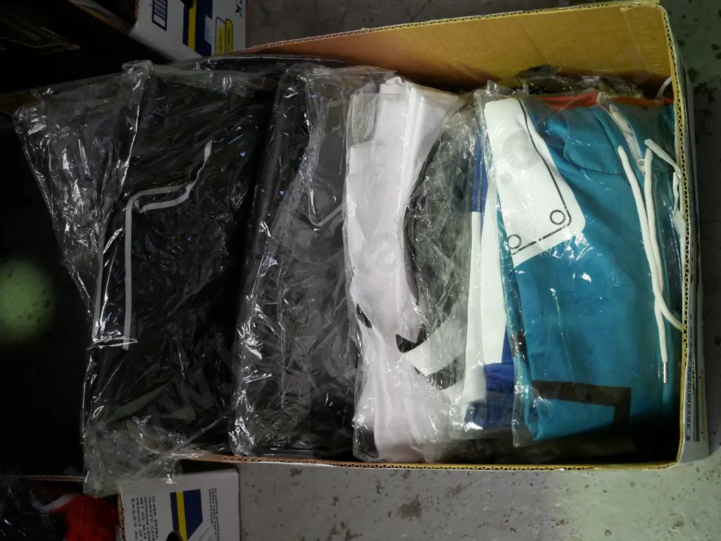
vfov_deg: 31.5
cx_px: 360
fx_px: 958
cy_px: 270
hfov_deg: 41.2
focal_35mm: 46
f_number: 4.3
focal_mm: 23
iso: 1600
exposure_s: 1/60
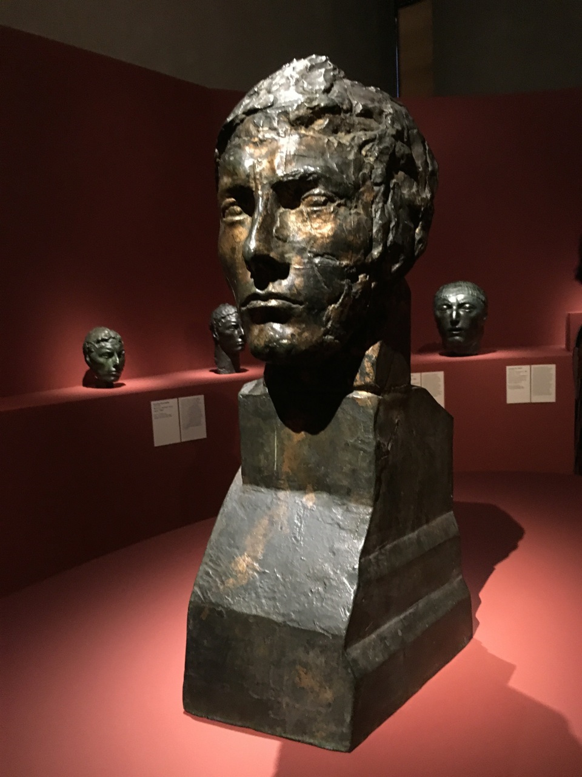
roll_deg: +2.6
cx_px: 291
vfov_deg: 61.7
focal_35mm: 29
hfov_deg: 48.2
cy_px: 388
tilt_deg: -6.5
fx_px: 650
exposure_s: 1/17
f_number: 2.2
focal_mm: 4.15
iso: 500
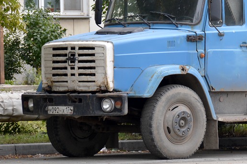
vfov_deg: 4.4
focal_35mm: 314
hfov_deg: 6.5
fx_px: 2152
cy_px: 2
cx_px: 237
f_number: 6.3
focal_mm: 90
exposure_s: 1/160
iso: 200
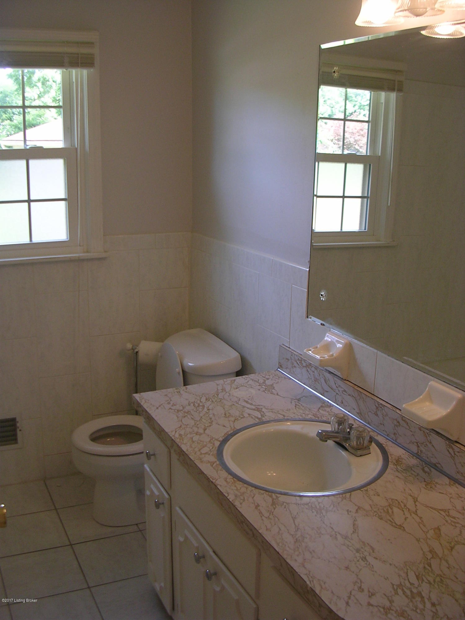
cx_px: 232
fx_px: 681
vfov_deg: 49.0
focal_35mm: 38
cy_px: 310
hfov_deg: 37.7
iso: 50
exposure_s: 1/21.5
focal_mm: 5.8
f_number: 2.8
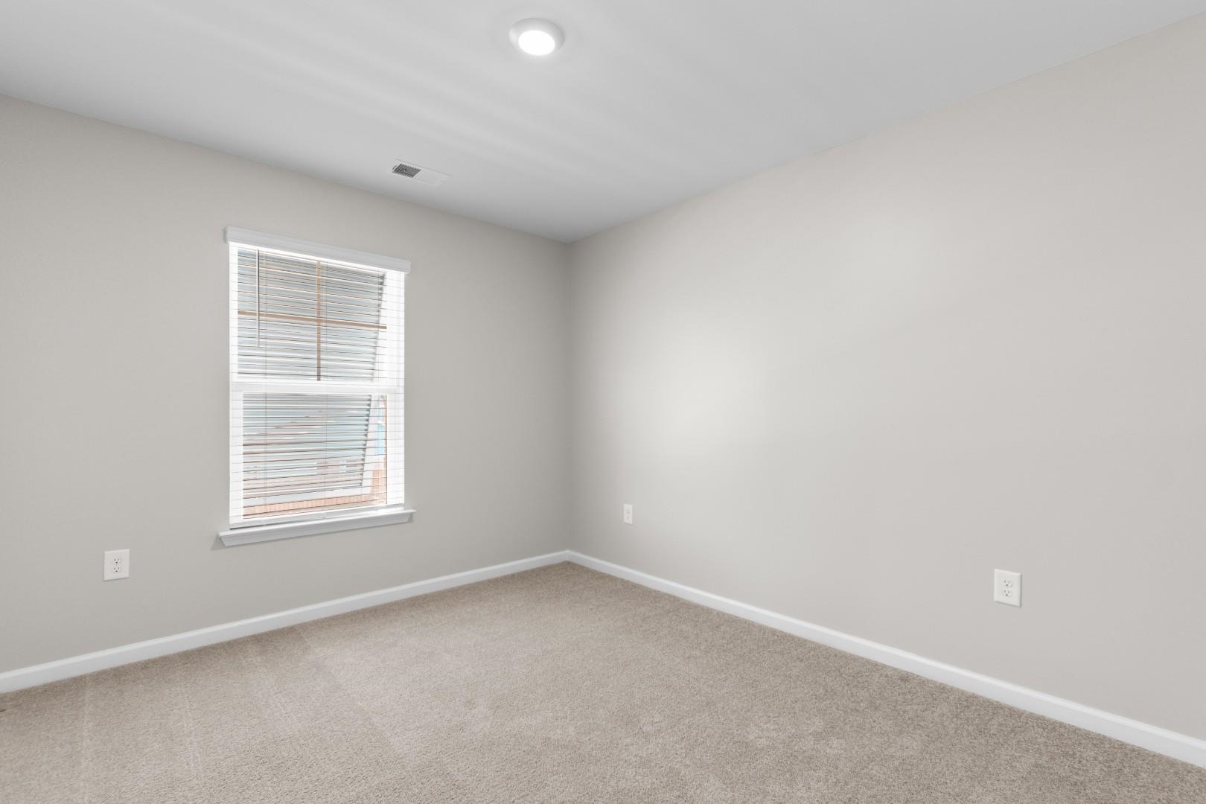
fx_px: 502
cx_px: 603
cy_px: 402
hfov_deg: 100.4
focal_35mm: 15
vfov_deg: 77.3
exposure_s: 1/4
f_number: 4.5
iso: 100
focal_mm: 10
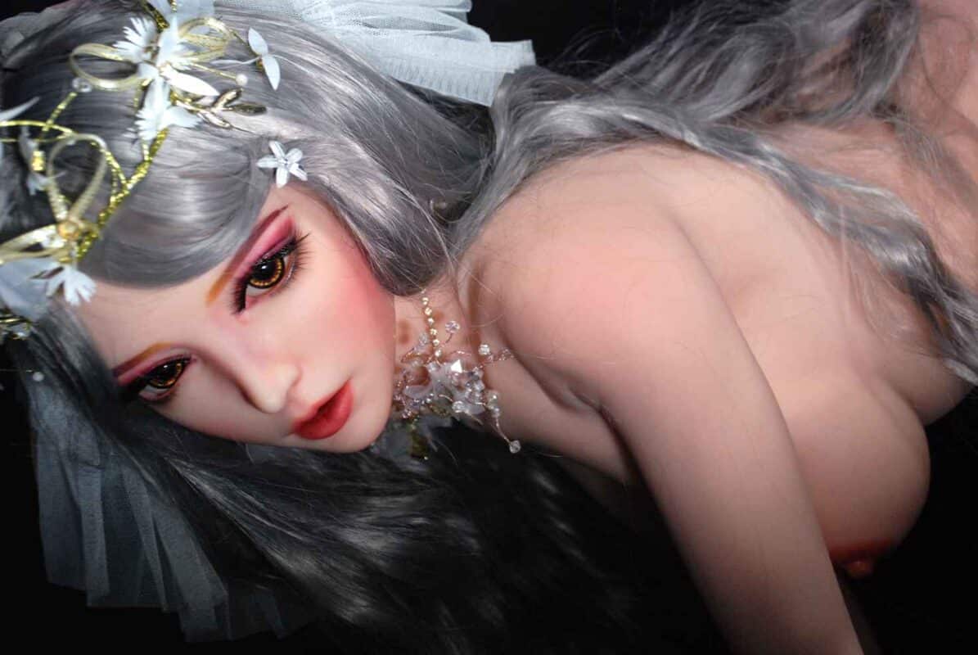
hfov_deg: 15.2
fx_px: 3672
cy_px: 328
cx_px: 489
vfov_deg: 10.2
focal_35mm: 135
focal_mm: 90
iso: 500
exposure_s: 1/80
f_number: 5.6
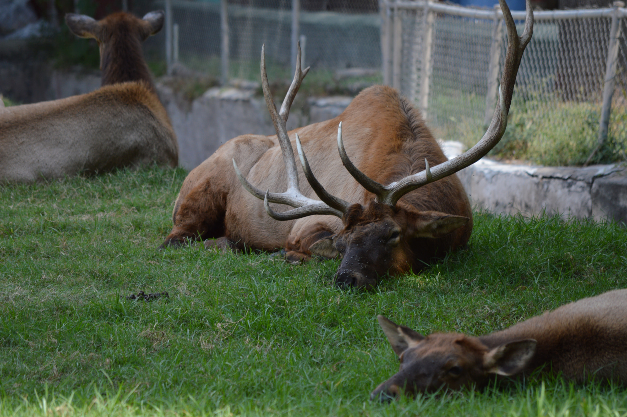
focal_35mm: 300
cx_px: 314
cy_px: 208
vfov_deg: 4.6
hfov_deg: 6.9
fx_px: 5221
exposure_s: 1/320
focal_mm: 200
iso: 200
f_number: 5.6
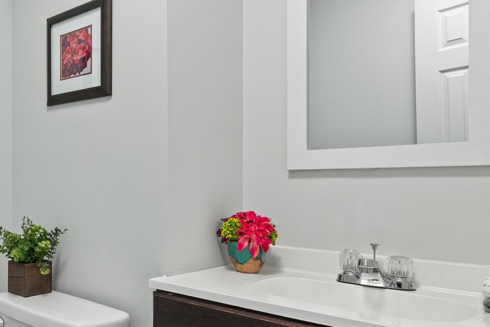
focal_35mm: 31
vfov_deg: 42.2
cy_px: 190
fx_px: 422
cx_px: 79
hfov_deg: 54.9
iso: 1600
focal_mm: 14
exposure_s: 1/40
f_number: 8
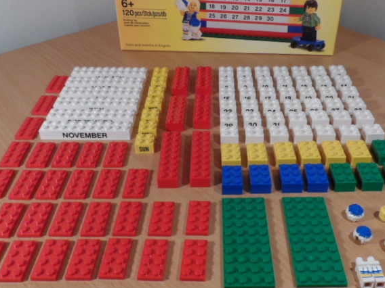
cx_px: 226
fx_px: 423
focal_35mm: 38
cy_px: 130
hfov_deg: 48.7
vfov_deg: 37.7
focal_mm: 4
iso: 200
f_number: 3.2
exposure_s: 1/30
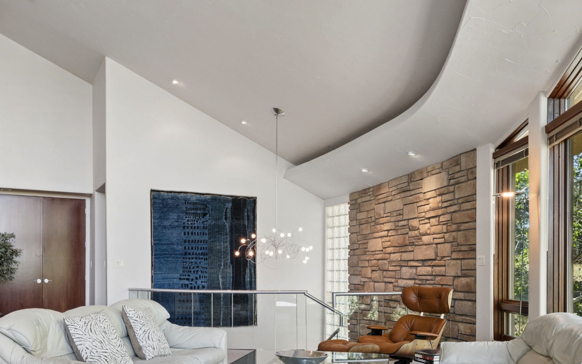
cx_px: 255
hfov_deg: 56.5
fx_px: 539
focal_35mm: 34
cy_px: 280
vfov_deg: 36.3
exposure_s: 1/60
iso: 640
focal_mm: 18
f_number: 10
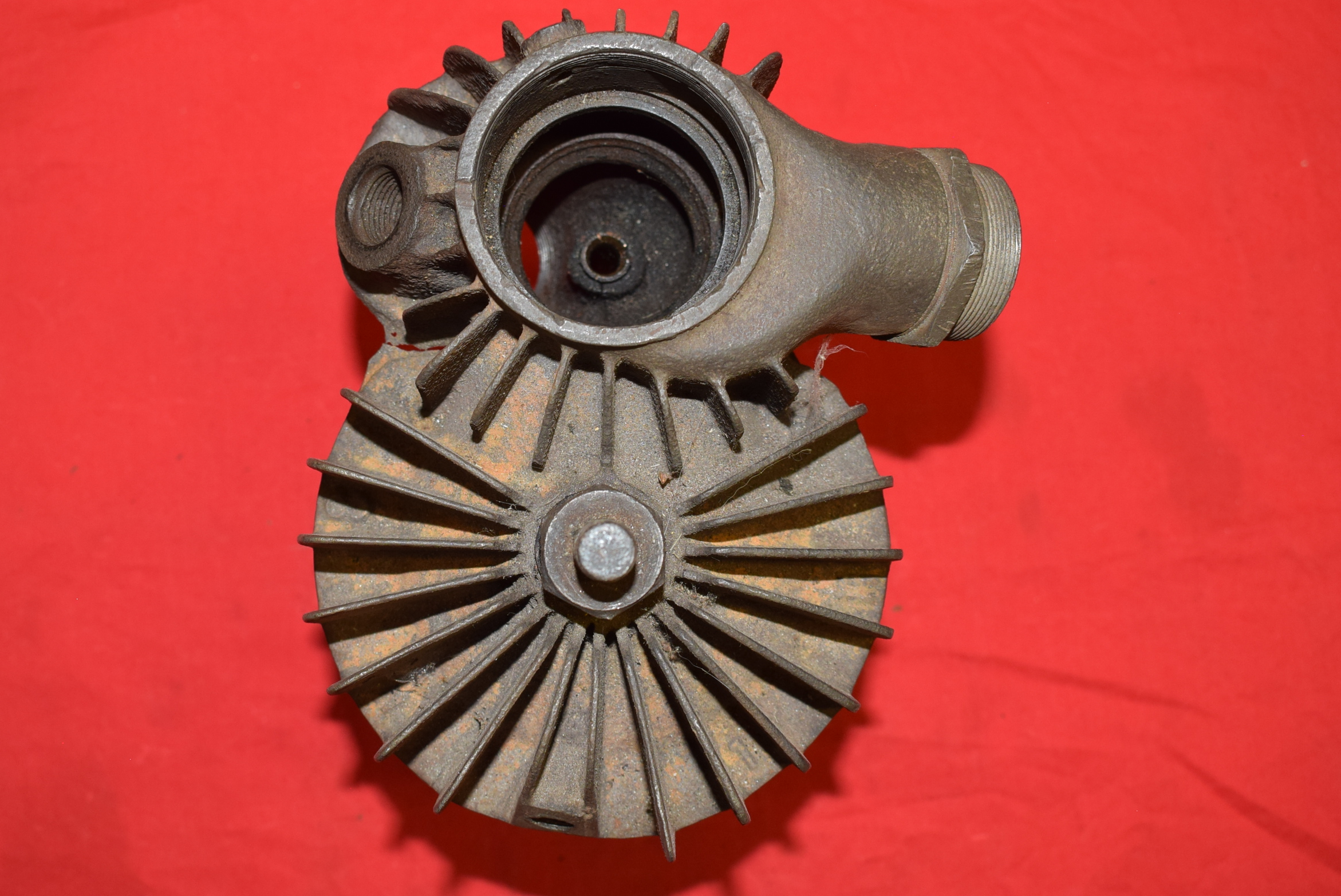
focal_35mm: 46
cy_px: 400
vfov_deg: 29.3
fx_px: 1715
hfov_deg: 42.7
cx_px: 601
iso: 400
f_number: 5.6
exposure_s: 1/60
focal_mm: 24
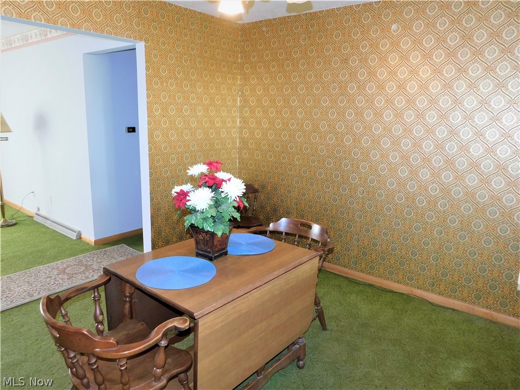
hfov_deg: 74.0
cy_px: 195
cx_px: 260
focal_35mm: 23
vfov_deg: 58.8
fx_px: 345
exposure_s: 1/30
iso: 200
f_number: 3
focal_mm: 4
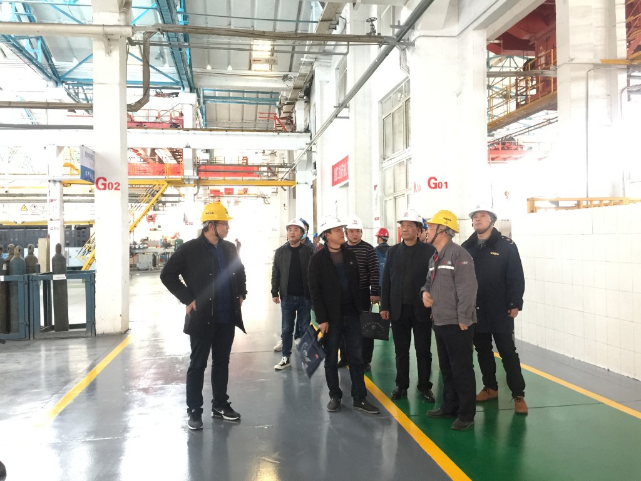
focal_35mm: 29
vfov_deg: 48.2
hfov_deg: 61.7
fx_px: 537
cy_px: 240
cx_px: 320
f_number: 2.2
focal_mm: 4.15
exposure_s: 1/17
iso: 125
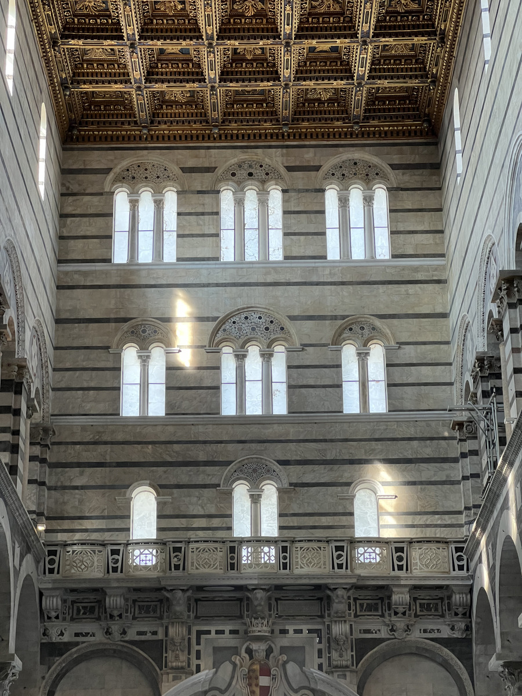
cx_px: 261
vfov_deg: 25.3
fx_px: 1548
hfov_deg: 19.1
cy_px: 348
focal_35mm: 77
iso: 320
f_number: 2.8
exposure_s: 1/81
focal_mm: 9
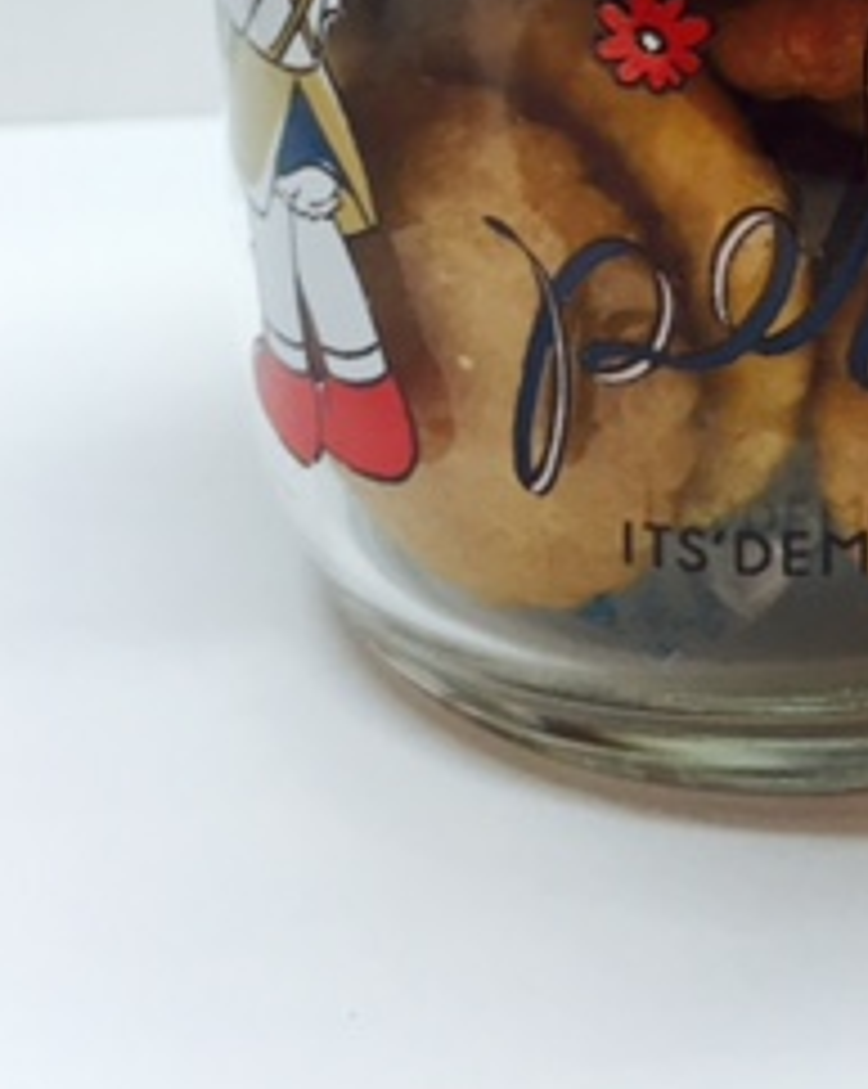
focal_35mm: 75
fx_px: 2413
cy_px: -148
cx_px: 913
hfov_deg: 19.7
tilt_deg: -9.8
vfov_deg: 23.6
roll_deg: -0.7
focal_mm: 4.15
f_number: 2.2
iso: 80
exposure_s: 1/33
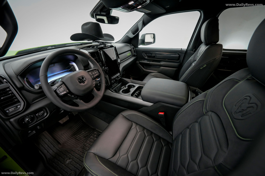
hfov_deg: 104.3
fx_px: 103
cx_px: 132
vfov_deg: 81.2
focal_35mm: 14
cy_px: 88
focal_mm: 14
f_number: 5.6
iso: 3200
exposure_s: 1/20
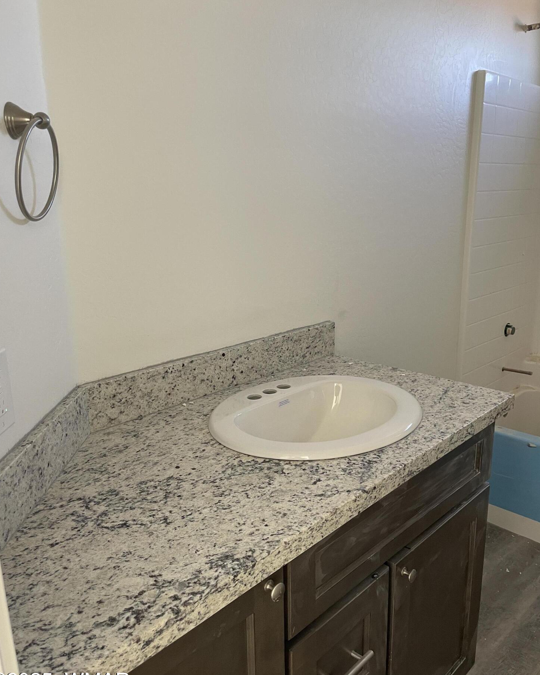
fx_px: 559
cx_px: 268
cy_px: 343
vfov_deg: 62.2
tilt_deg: -15.5
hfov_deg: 51.5
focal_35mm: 28
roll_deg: +0.2
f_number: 1.6
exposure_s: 1/60
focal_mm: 4.2
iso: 160
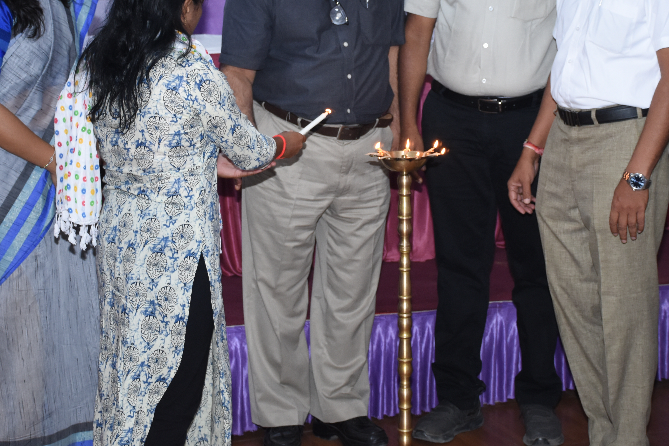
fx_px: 1613
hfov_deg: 23.4
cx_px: 381
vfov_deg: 15.7
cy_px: 112
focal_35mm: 87
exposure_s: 1/100
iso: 800
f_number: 4.2
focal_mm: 35
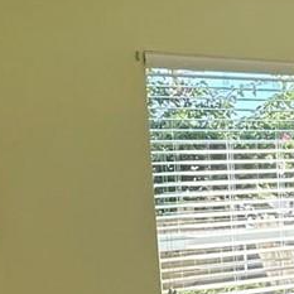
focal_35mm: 85
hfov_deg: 17.8
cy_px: 279
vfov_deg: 19.9
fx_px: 817
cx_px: 467
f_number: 2.2
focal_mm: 2.22
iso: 40
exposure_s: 1/353
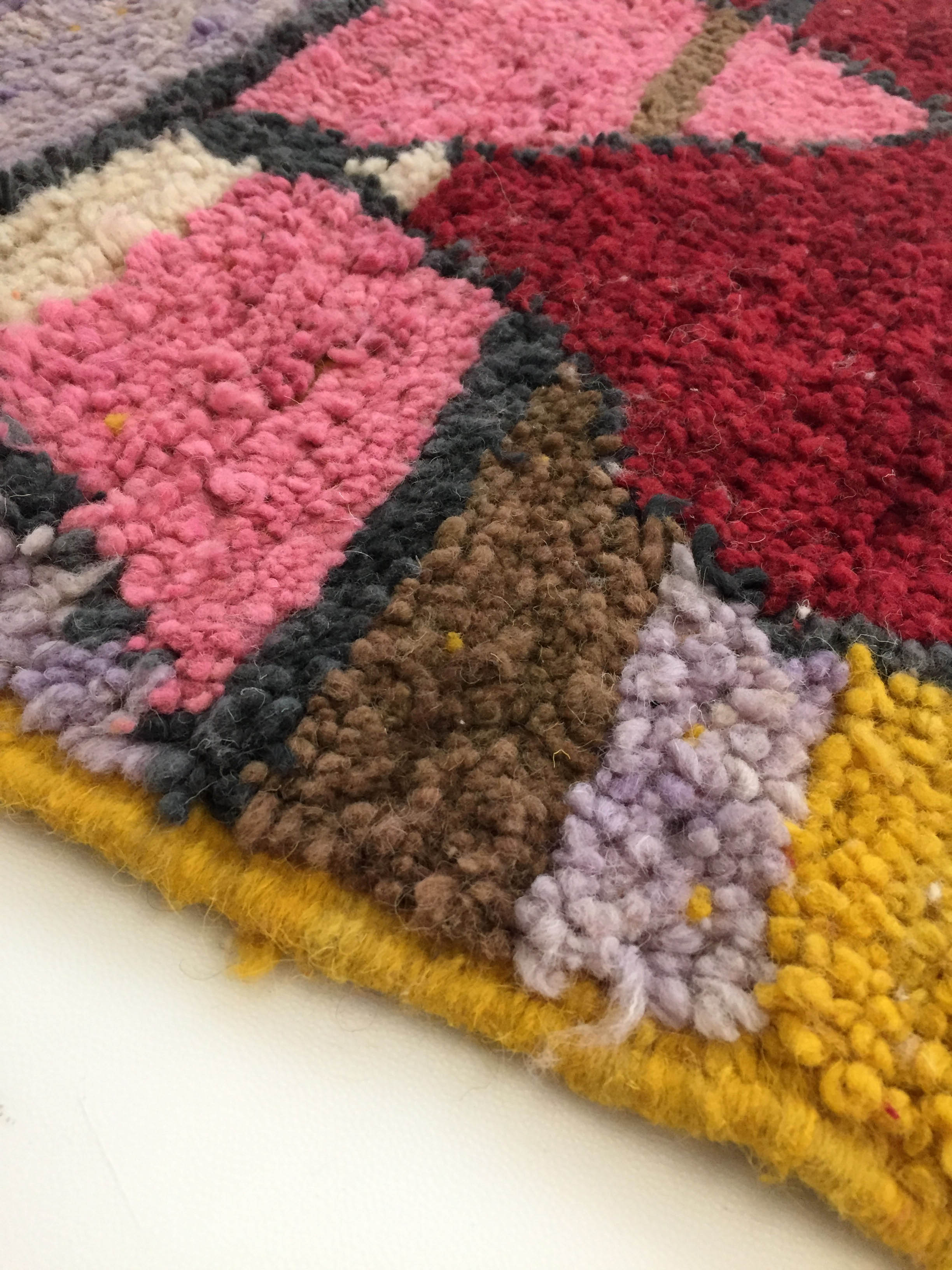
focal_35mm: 29
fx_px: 1063
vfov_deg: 61.7
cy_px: 635
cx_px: 476
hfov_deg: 48.2
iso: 250
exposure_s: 1/33
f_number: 2.2
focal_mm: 4.15
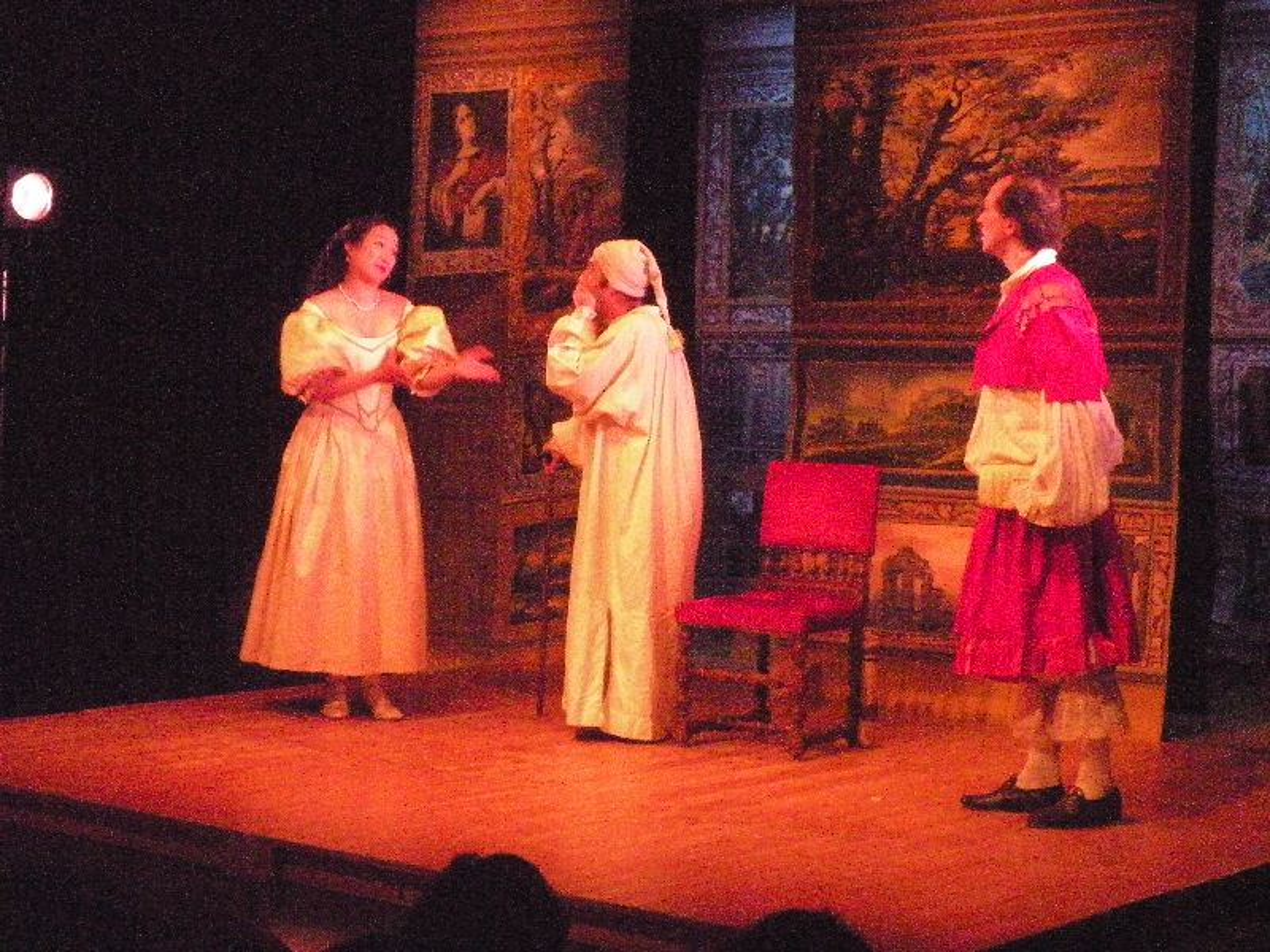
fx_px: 2458
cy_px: 476
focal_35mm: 67
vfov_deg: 21.9
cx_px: 635
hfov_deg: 29.0
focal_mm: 11.9
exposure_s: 1/30
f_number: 8
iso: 2000
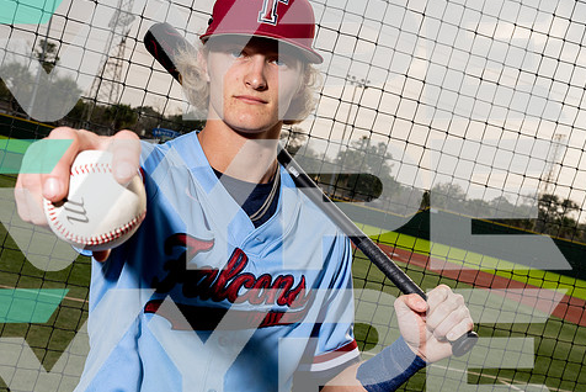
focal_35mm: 56
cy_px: 205
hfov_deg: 35.6
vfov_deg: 24.2
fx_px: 912
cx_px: 259
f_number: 13
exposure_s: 1/250
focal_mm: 46
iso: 400
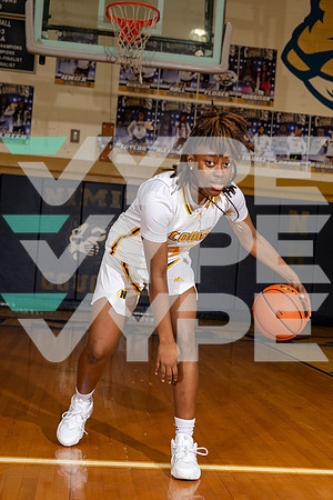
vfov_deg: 39.6
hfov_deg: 27.0
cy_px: 250
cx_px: 166
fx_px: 694
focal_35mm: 50
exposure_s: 1/250
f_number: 5.6
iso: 800
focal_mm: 50
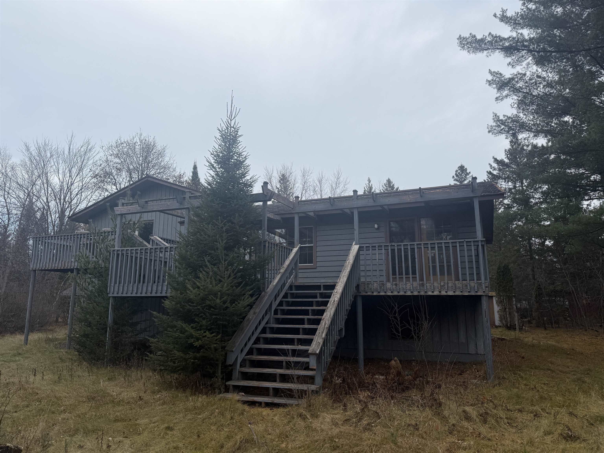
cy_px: 226
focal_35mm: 24
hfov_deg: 71.6
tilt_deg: +10.7
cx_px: 302
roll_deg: -0.2
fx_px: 419
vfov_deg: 56.8
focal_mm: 6.76
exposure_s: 1/1437
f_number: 1.78
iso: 80
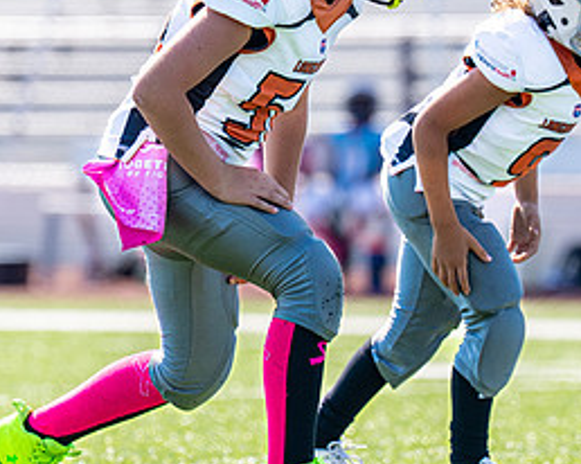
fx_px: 8505
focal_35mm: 495
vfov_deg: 3.1
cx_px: 291
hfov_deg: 3.9
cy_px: 136
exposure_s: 1/1600
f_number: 2.8
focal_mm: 156
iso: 100
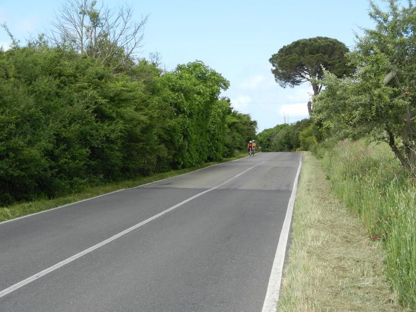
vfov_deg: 18.9
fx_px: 937
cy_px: 156
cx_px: 208
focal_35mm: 78
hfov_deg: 25.0
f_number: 4.8
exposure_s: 1/400
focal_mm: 14.1
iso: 160
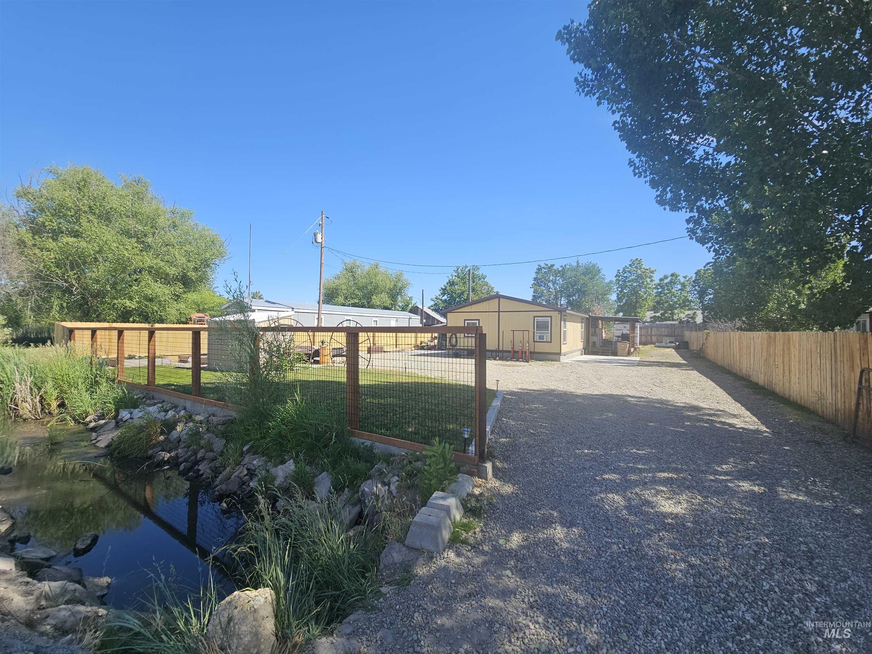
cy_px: 327
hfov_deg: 106.2
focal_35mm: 13
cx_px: 436
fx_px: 327
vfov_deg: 89.9
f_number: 2.2
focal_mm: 2.2
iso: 50
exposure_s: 1/1311
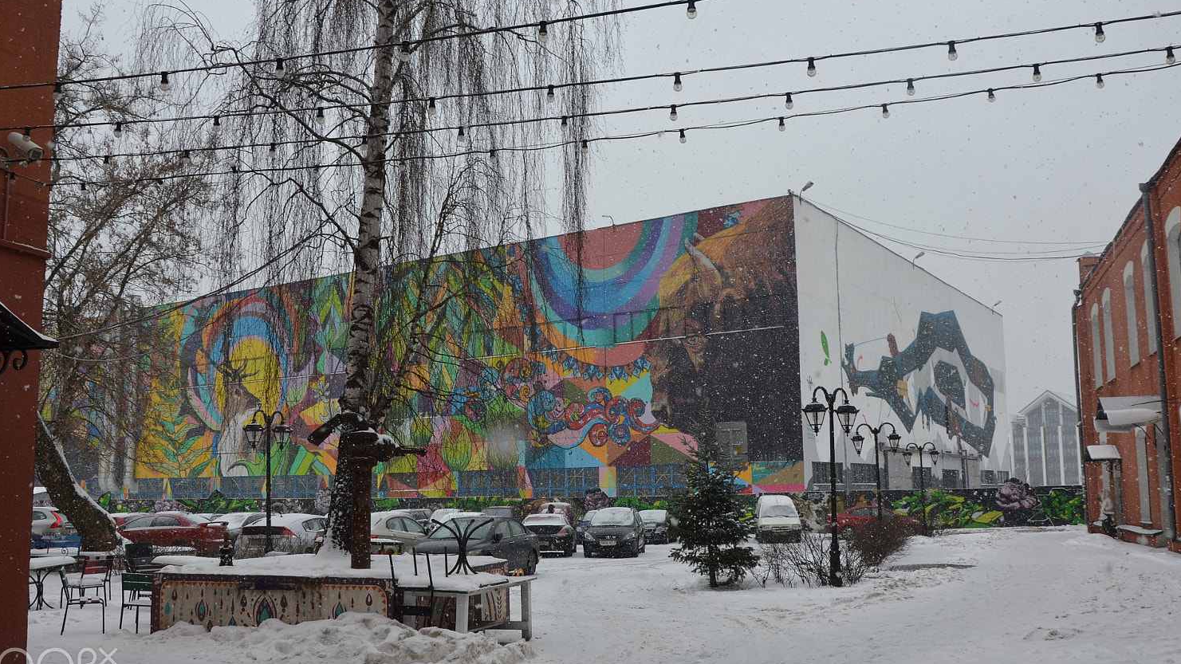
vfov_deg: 33.2
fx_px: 1114
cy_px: 349
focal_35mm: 36
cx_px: 557
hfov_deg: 55.8
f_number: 8
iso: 200
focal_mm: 21
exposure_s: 1/250
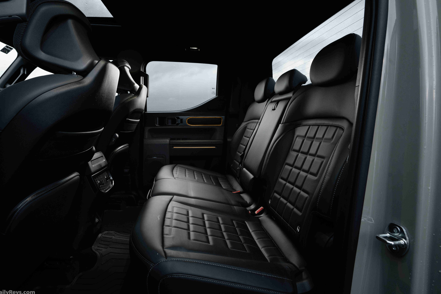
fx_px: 245
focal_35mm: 20
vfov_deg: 61.9
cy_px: 142
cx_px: 209
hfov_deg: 83.9
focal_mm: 19
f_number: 9
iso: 800
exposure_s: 1/10
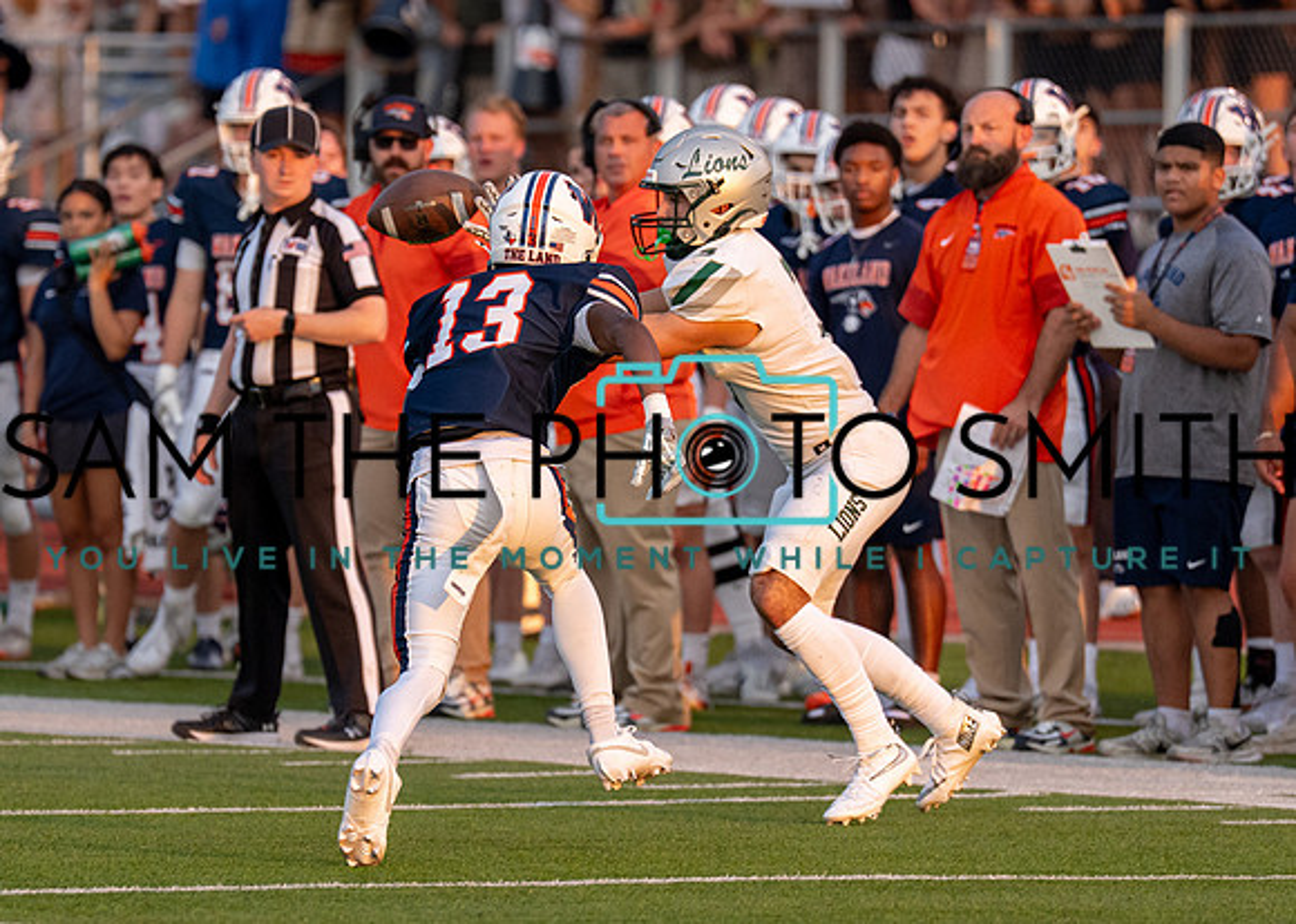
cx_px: 451
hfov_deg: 4.5
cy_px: 566
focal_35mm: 444
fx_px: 16341
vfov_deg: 3.2
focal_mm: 200
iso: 640
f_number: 2.8
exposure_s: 1/2500
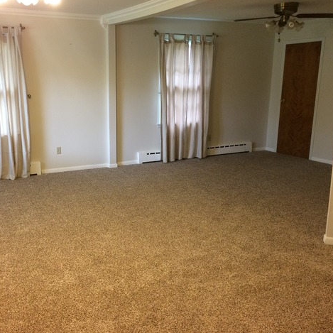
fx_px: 381
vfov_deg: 47.2
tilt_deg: -15.9
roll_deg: -0.1
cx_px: 132
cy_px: 169
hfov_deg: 46.9
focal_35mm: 35
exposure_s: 1/30
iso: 100
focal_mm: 4.15
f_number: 2.2
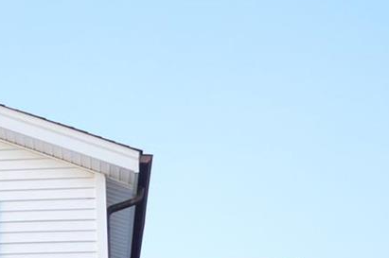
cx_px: -142
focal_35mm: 105
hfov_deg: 18.0
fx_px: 1133
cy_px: 472
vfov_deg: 11.9
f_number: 4
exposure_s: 1/60
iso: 400
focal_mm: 18
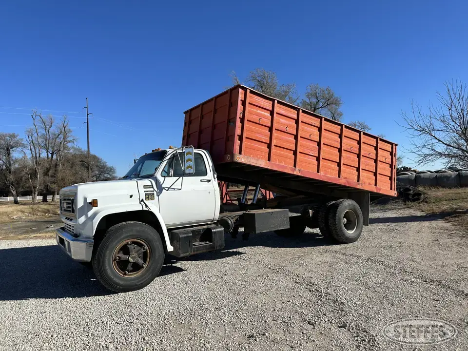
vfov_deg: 56.8
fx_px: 324
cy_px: 176
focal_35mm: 24
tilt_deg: +0.1
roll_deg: +2.7
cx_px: 234
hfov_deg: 71.6
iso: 80
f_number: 1.78
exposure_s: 1/5525
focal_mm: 6.86
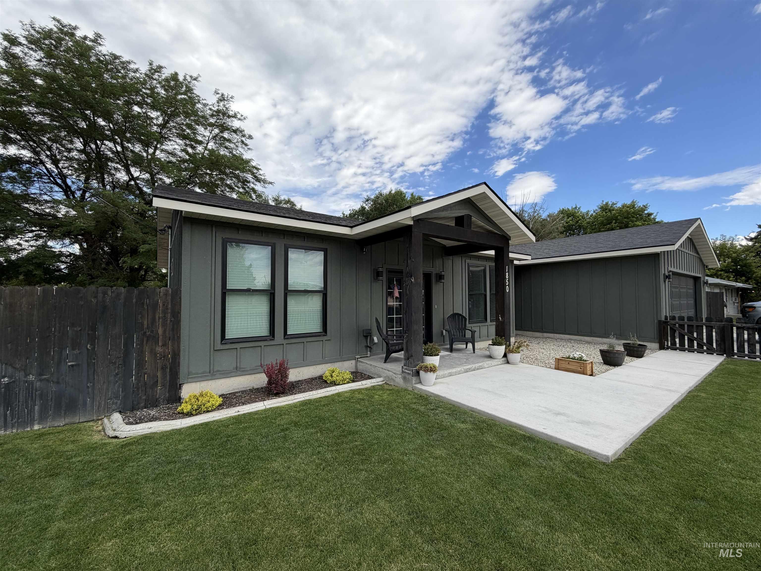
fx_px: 308
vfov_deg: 85.7
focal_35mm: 14
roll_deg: +0.6
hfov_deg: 102.1
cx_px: 380
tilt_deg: +1.8
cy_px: 286
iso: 40
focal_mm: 2.22
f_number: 2.2
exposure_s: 1/770
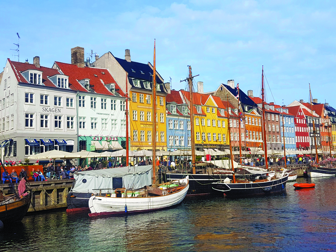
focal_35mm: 26
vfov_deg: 53.1
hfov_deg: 67.3
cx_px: 168
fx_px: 252
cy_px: 126
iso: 40
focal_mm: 4.2
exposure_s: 1/2912
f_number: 1.7
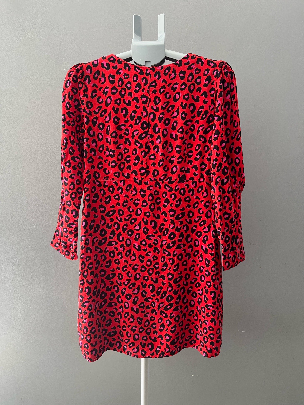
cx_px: 152
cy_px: 202
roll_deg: +0.7
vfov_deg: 67.3
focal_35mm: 26
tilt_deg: -6.9
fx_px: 304
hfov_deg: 53.1
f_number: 1.6
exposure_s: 1/74
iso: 125
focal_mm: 5.1
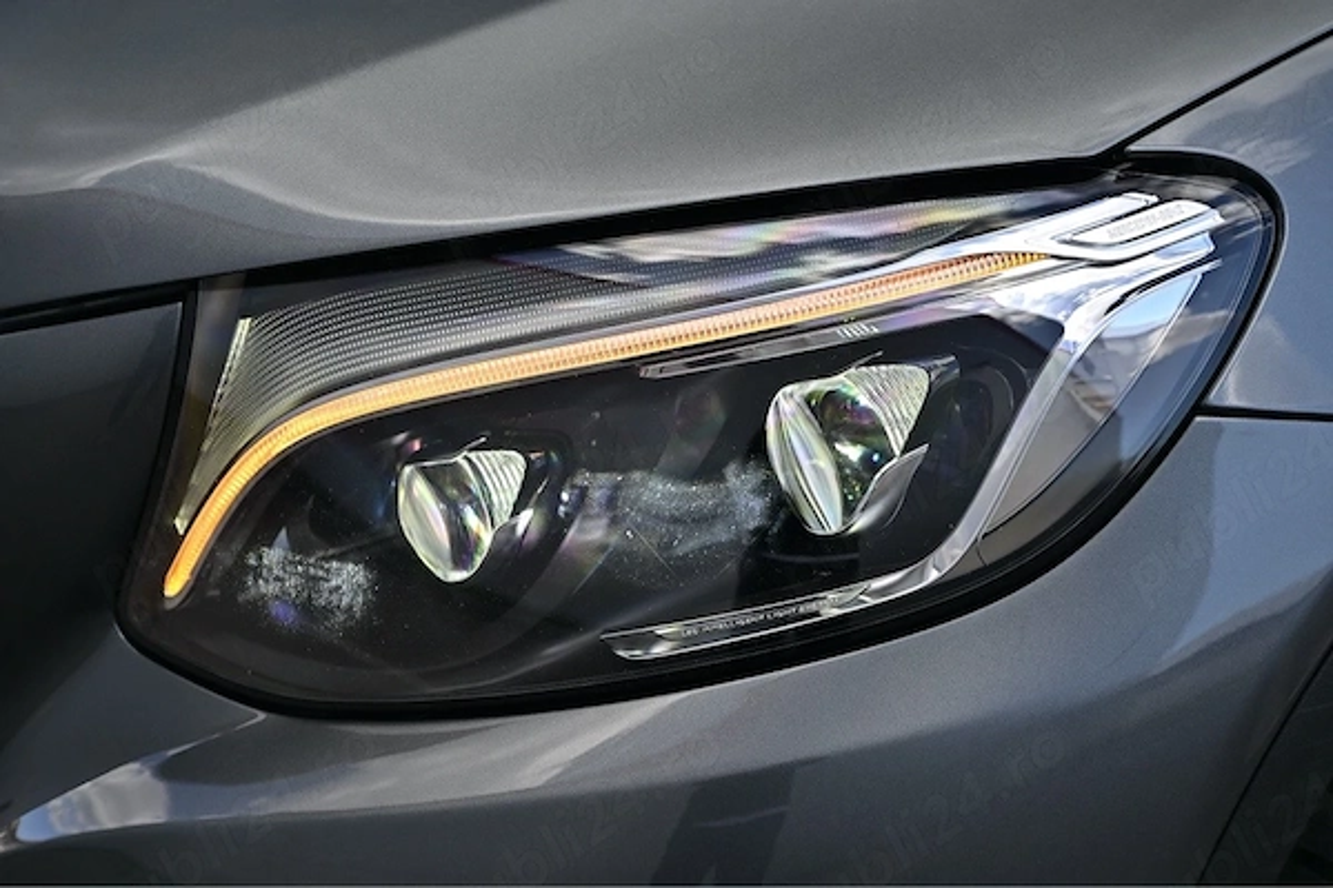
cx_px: 666
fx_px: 3147
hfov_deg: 23.9
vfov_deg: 16.1
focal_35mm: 85
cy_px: 444
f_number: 4
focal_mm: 85
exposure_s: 1/500
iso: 125
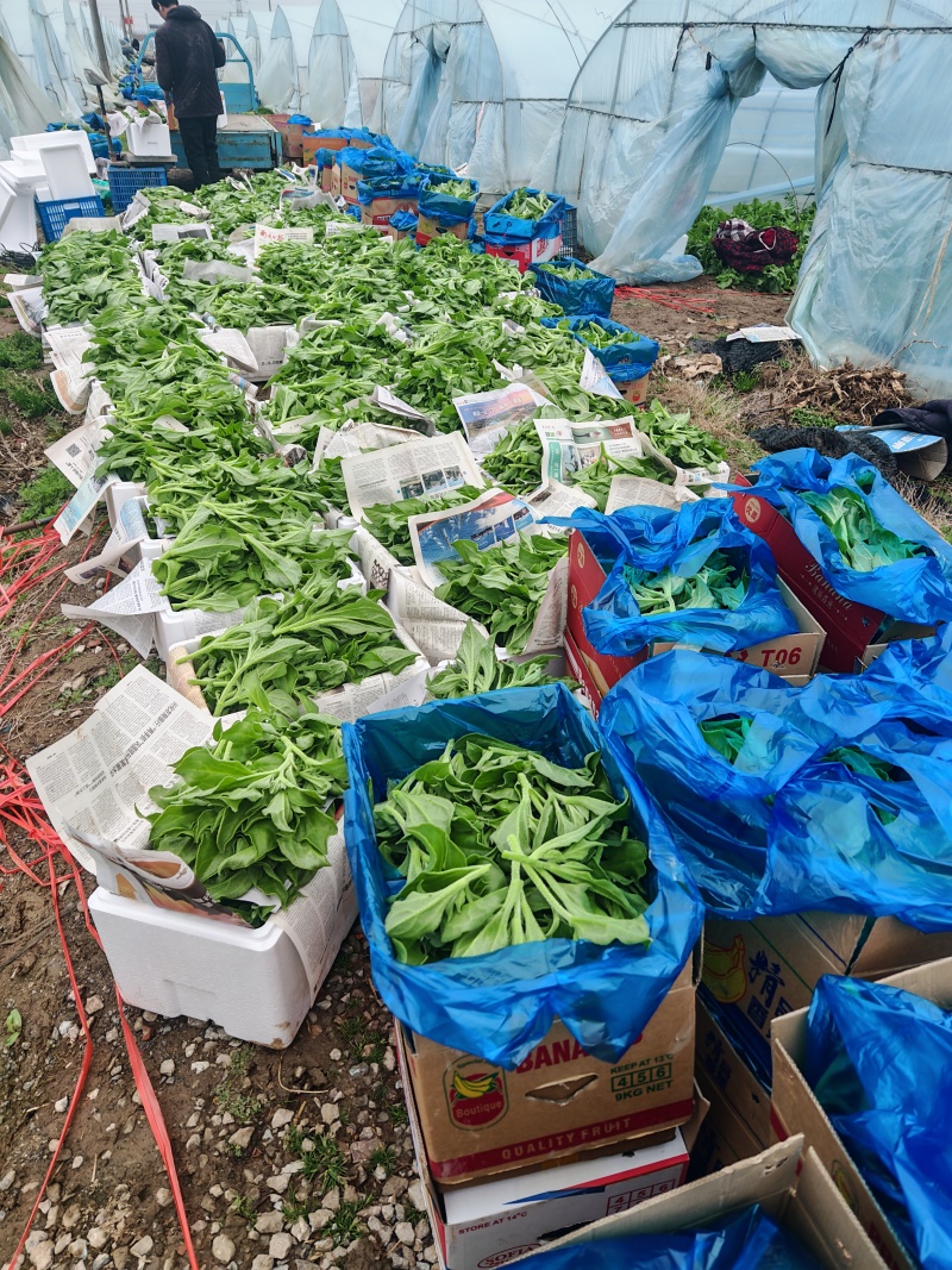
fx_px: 880
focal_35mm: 24
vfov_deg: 71.6
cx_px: 476
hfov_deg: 56.8
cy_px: 635
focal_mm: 6.67
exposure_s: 1/720
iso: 50
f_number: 1.9
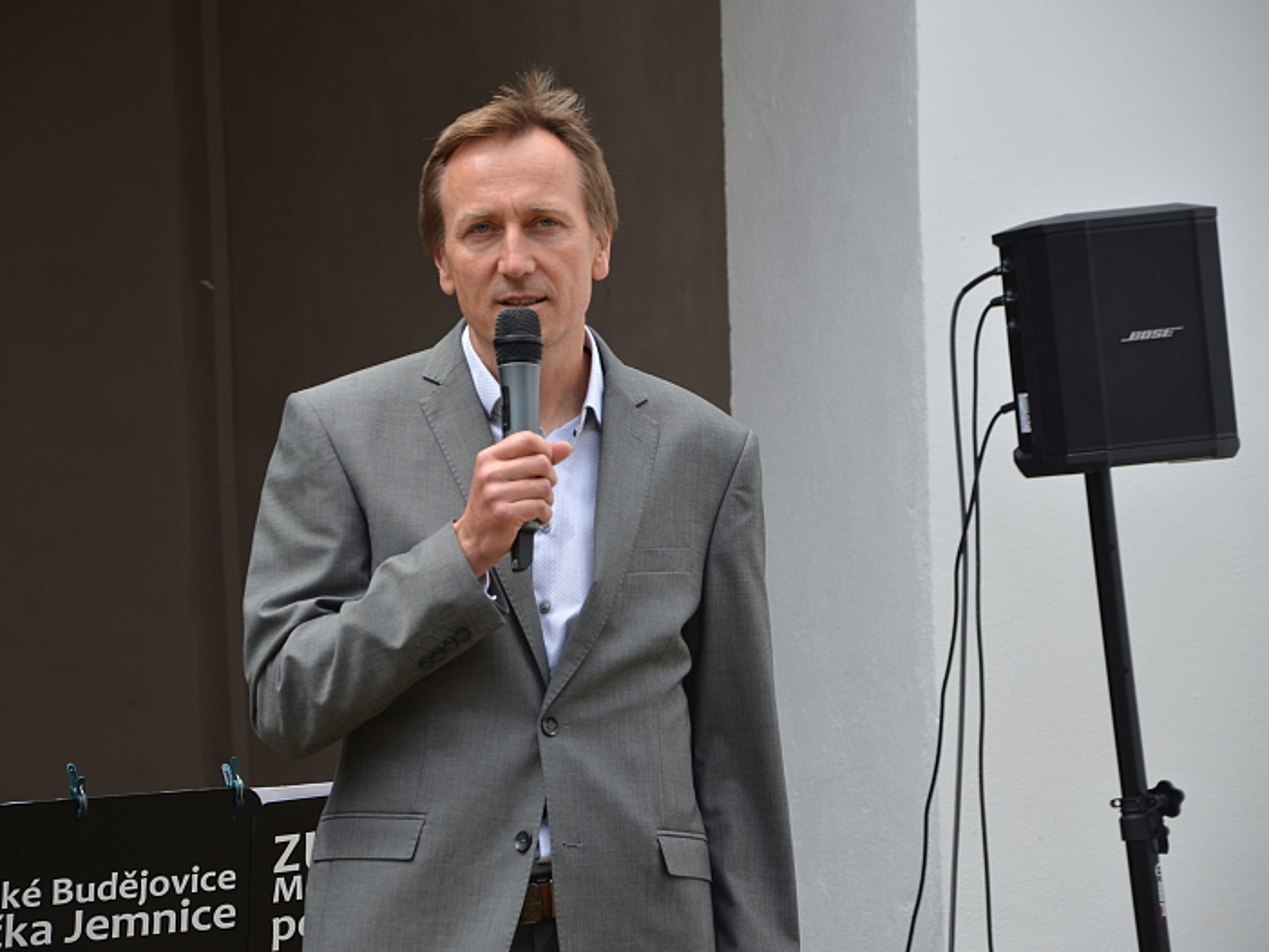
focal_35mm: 173
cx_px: 549
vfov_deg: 8.6
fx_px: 6327
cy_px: 478
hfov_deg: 11.5
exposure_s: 1/160
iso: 100
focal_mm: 105
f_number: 5.6
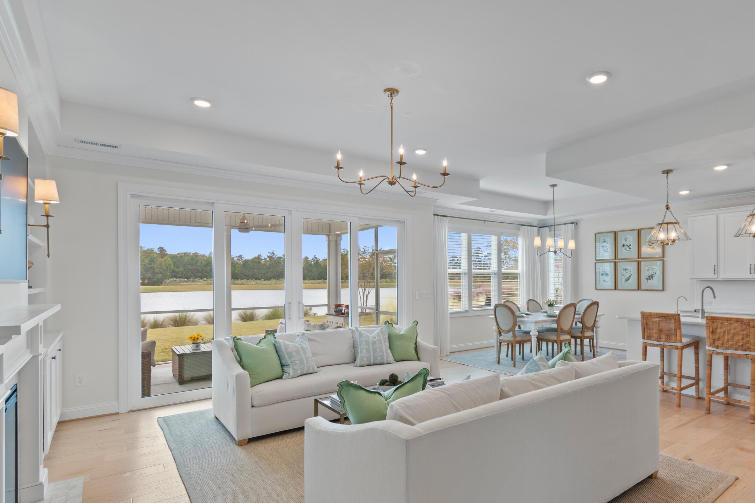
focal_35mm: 19
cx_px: 445
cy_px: 293
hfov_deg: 86.0
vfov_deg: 64.2
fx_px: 398
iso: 100
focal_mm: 10
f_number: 4.5
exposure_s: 1/4
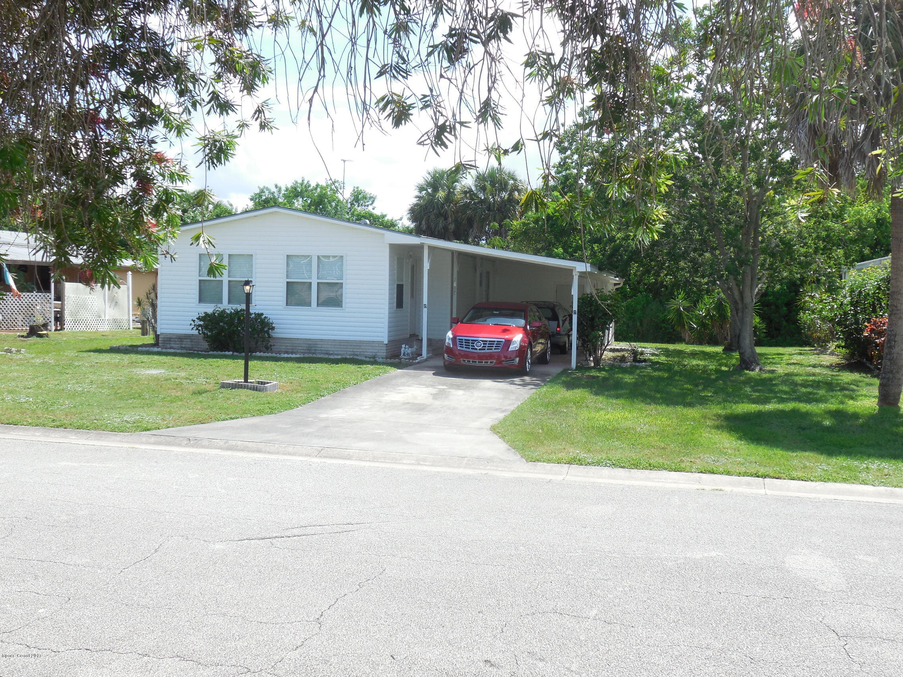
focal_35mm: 38
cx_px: 452
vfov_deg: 37.7
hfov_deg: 49.0
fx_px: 991
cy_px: 338
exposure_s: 1/500
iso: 125
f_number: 4.2
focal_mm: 6.8
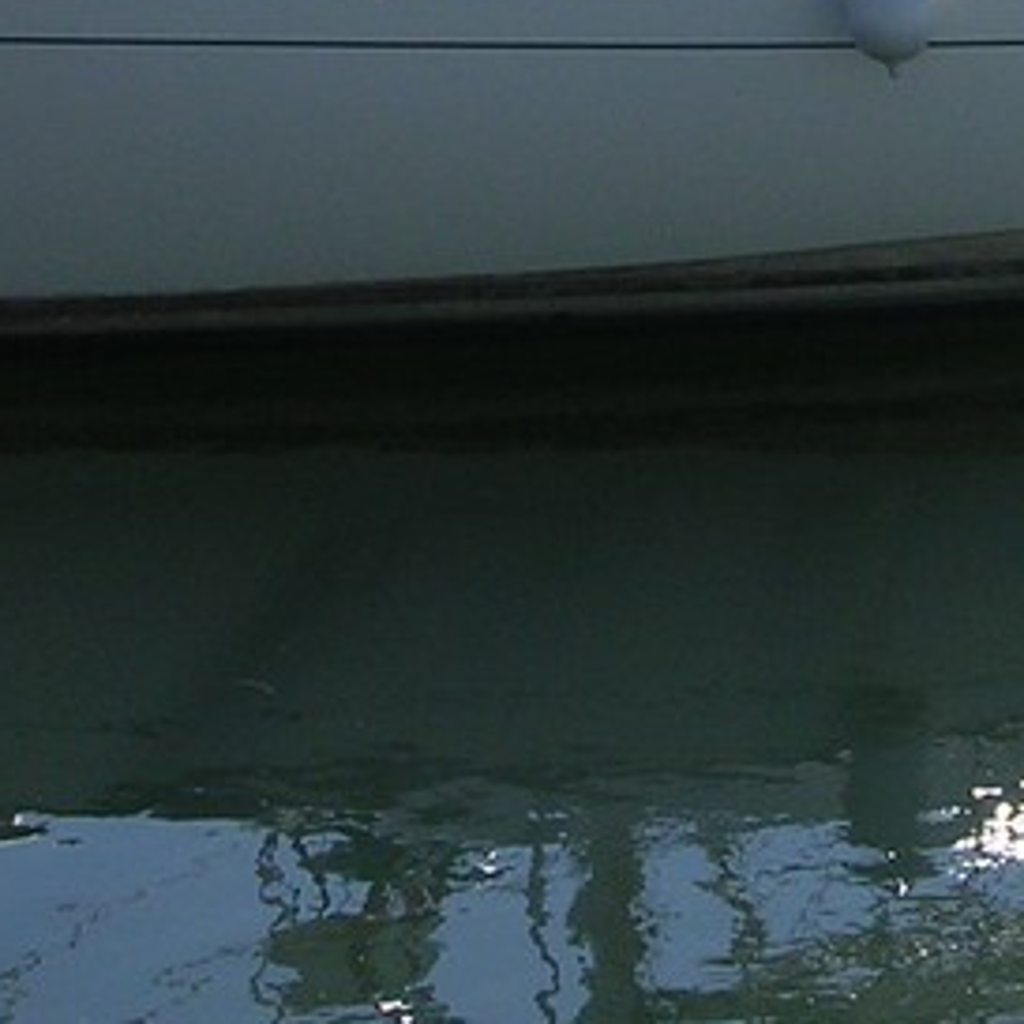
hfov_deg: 13.8
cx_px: 795
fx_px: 4217
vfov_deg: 13.5
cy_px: -173
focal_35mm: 126
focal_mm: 5.8
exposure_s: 1/369
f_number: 5.6
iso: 100
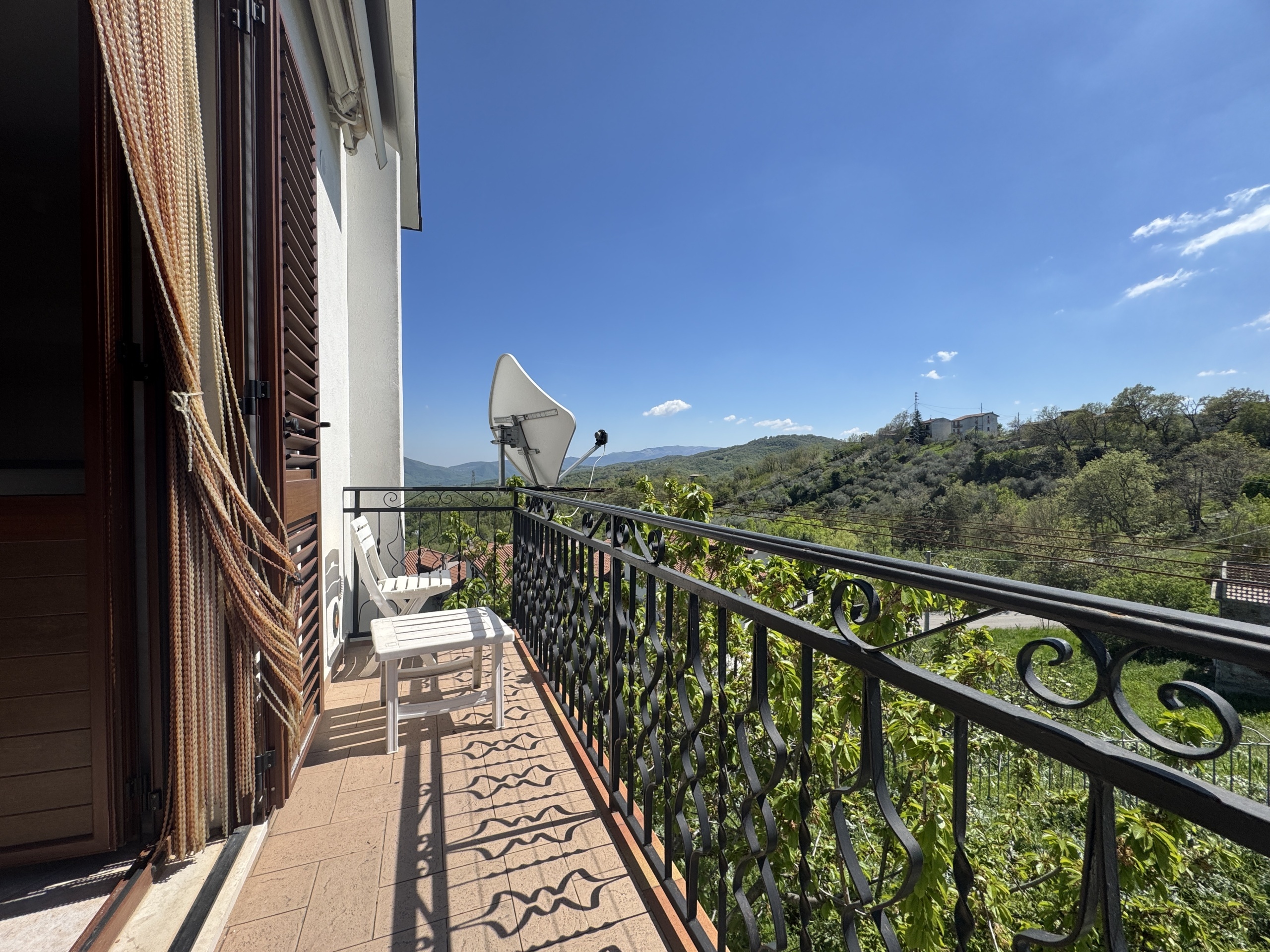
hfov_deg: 102.1
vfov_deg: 85.7
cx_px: 635
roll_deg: +0.7
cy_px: 476
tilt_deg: -0.9
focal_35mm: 14
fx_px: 514
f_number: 2.2
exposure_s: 1/2494
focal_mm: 2.22
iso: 40
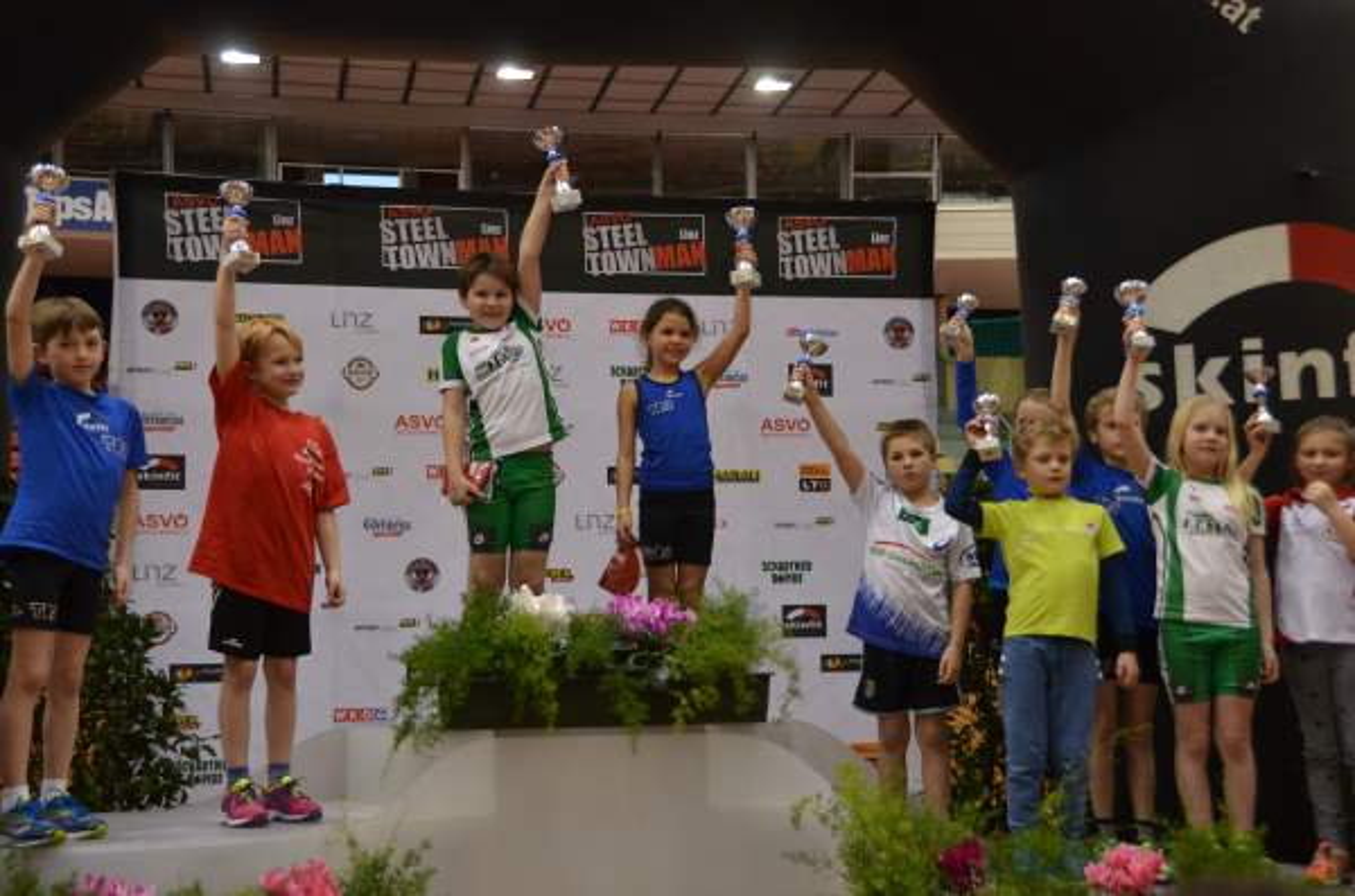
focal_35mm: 52
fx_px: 1971
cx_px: 678
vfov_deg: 25.6
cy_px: 448
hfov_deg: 37.9
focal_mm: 35
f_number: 4.2
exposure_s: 1/60
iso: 800
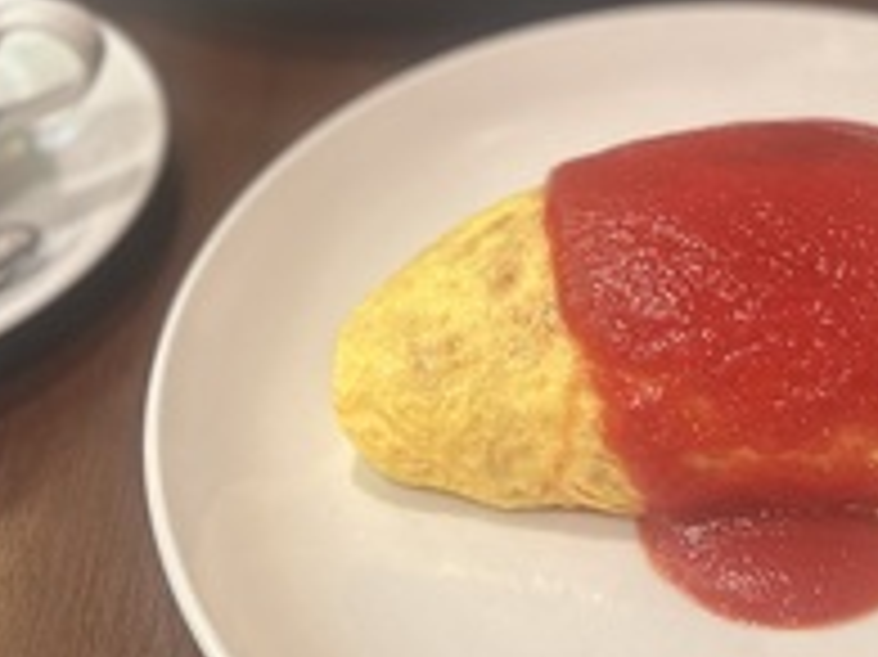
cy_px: 88
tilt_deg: -36.4
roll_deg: +1.5
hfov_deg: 28.5
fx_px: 1724
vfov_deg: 21.2
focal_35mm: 68
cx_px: 504
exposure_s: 1/60
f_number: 1.5
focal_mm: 5.7
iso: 160
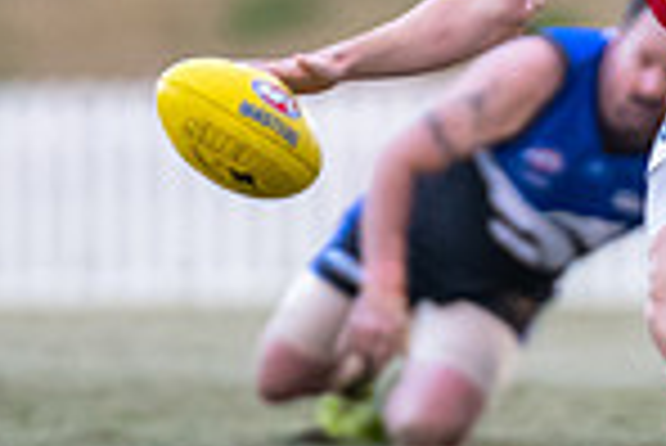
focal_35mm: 1981
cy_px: 114
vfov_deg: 0.7
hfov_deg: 1.0
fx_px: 36684
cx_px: 838
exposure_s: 1/1250
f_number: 2.8
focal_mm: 300
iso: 2200
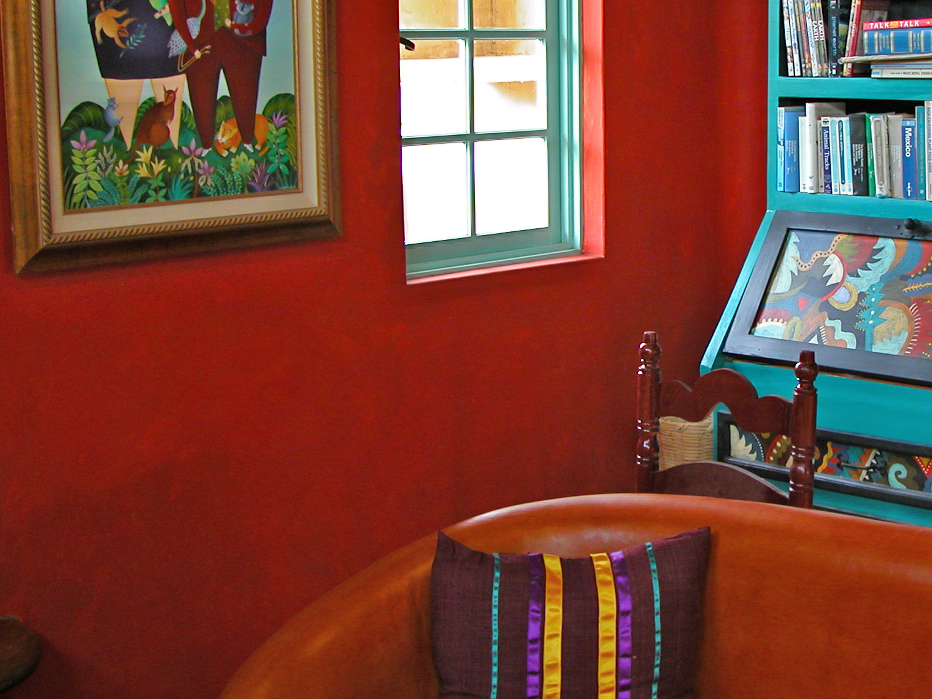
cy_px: 295
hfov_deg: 32.2
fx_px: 1588
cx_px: 688
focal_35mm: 59
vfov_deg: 24.8
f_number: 2.8
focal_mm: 8.9
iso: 100
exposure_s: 1/21.8
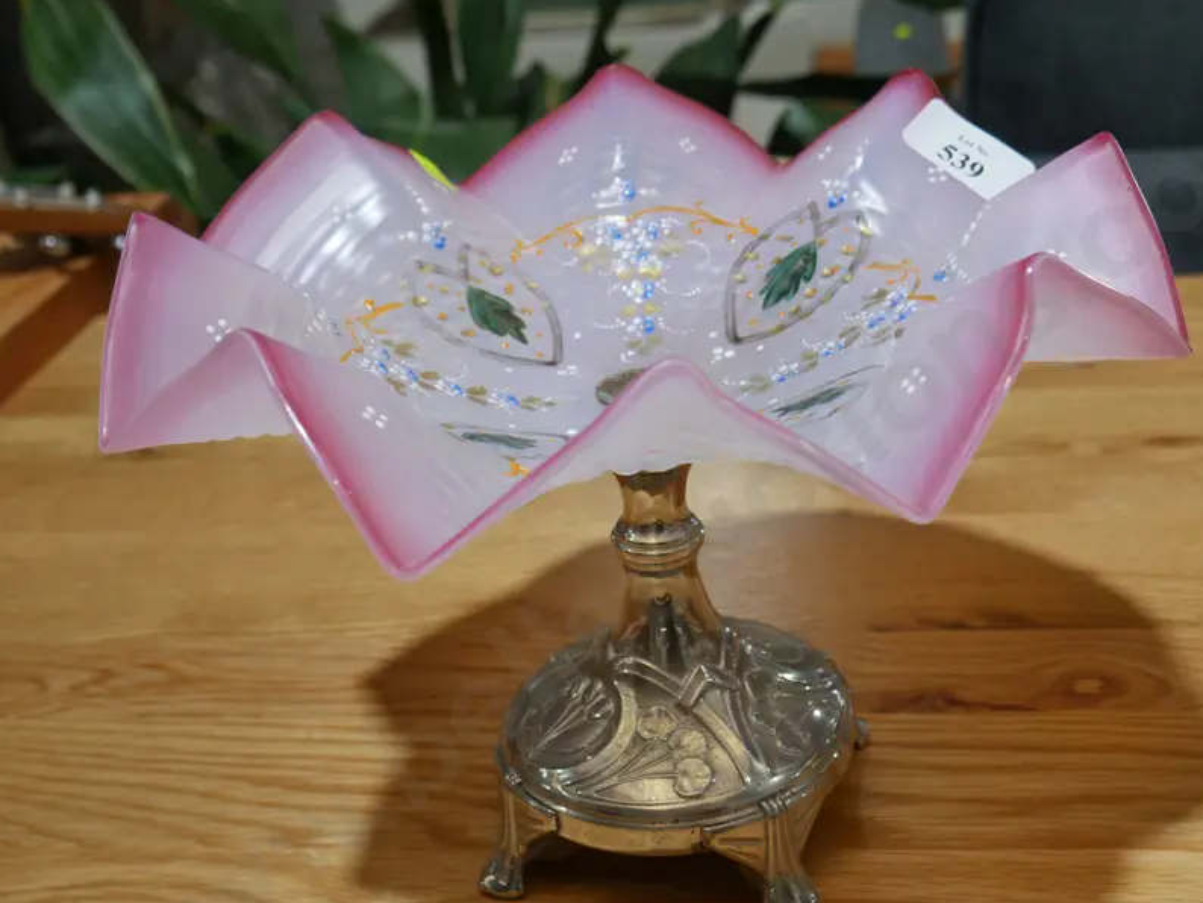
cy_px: 531
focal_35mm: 49
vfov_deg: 29.6
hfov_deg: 38.7
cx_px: 727
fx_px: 1703
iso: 200
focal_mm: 19
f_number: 4.1
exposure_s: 1/60
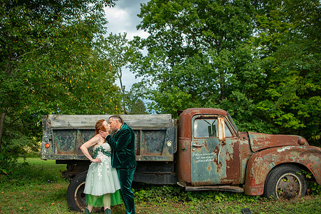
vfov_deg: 42.1
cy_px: 128
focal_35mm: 31
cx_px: 159
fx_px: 276
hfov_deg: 60.3
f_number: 2.8
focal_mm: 24
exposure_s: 1/800
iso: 400
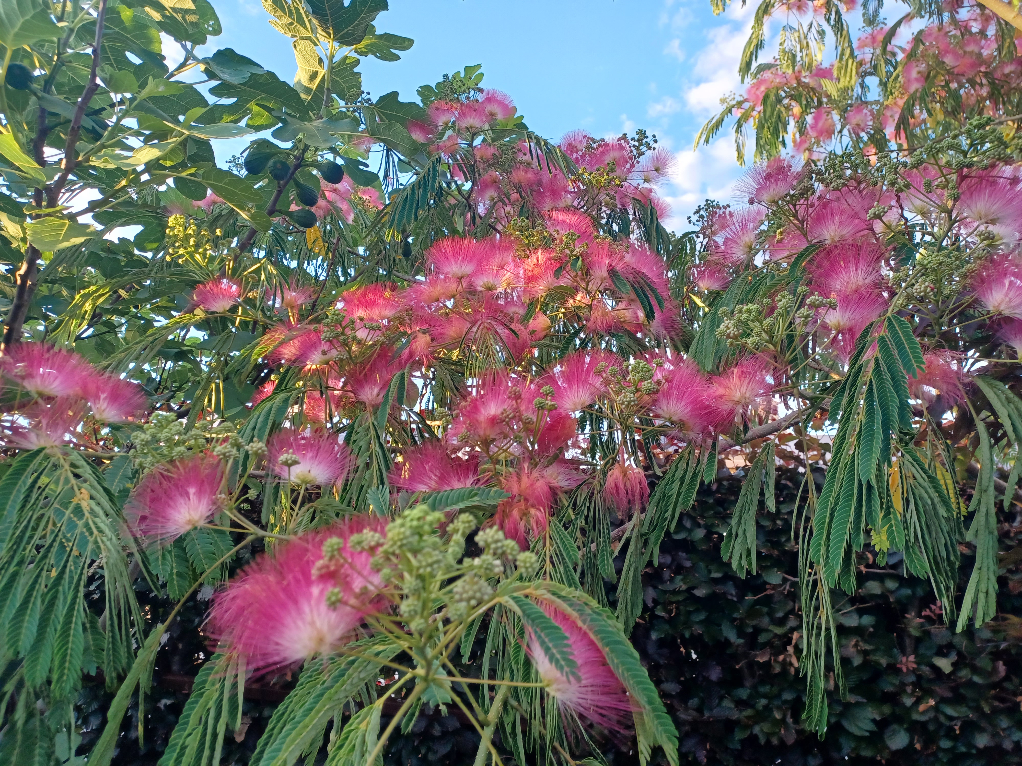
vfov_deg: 54.9
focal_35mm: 25
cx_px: 511
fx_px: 738
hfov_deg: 69.4
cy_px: 383
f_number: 1.8
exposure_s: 1/60
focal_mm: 4.6
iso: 64
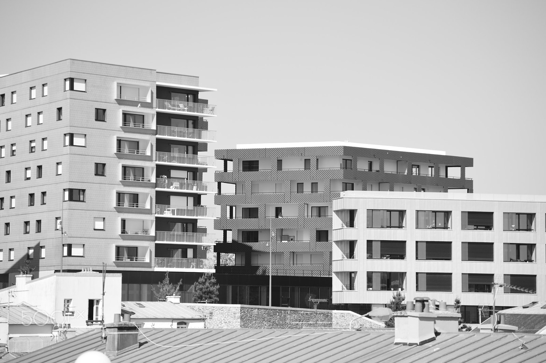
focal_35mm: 135
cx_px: 273
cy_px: 182
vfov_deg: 10.1
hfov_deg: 15.2
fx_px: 2046
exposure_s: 1/1000
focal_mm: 90
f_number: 4.5
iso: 200
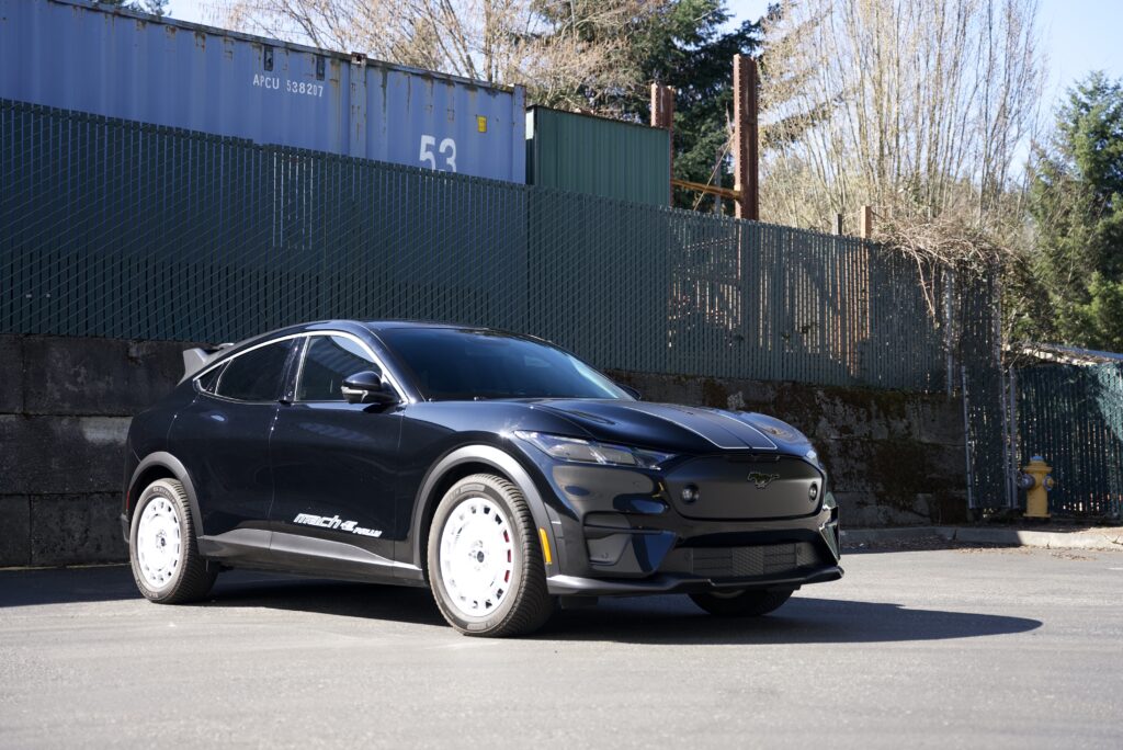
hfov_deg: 40.2
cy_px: 375
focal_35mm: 49
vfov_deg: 27.5
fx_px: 1532
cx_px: 562
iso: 320
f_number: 2.8
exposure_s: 1/800
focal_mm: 49.1
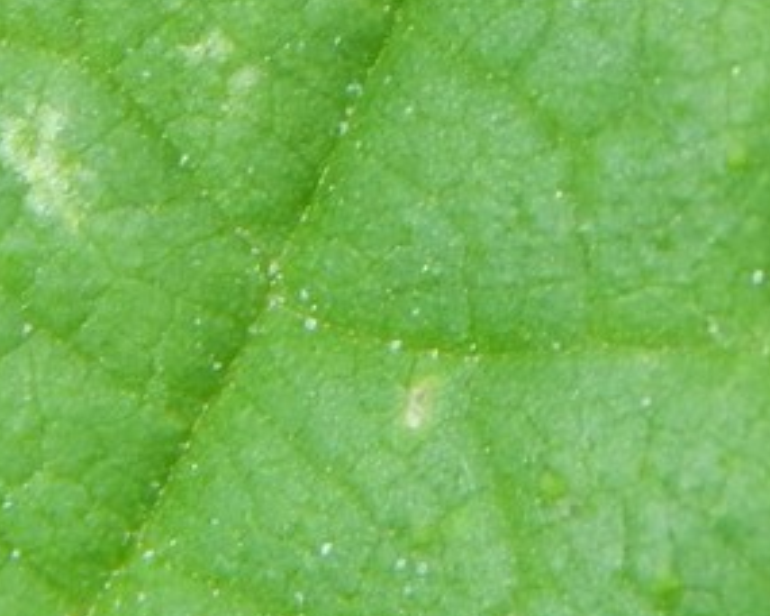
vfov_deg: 3.3
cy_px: -208
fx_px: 10665
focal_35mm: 468
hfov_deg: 4.1
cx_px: -326
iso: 125
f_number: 5.1
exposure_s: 1/30
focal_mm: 28.7
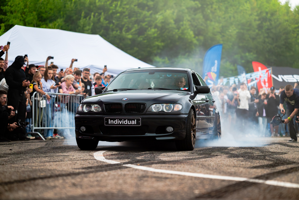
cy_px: 100
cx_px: 149
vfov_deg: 16.0
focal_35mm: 85
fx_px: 710
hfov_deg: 23.8
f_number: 2.2
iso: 800
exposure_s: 1/500
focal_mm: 85
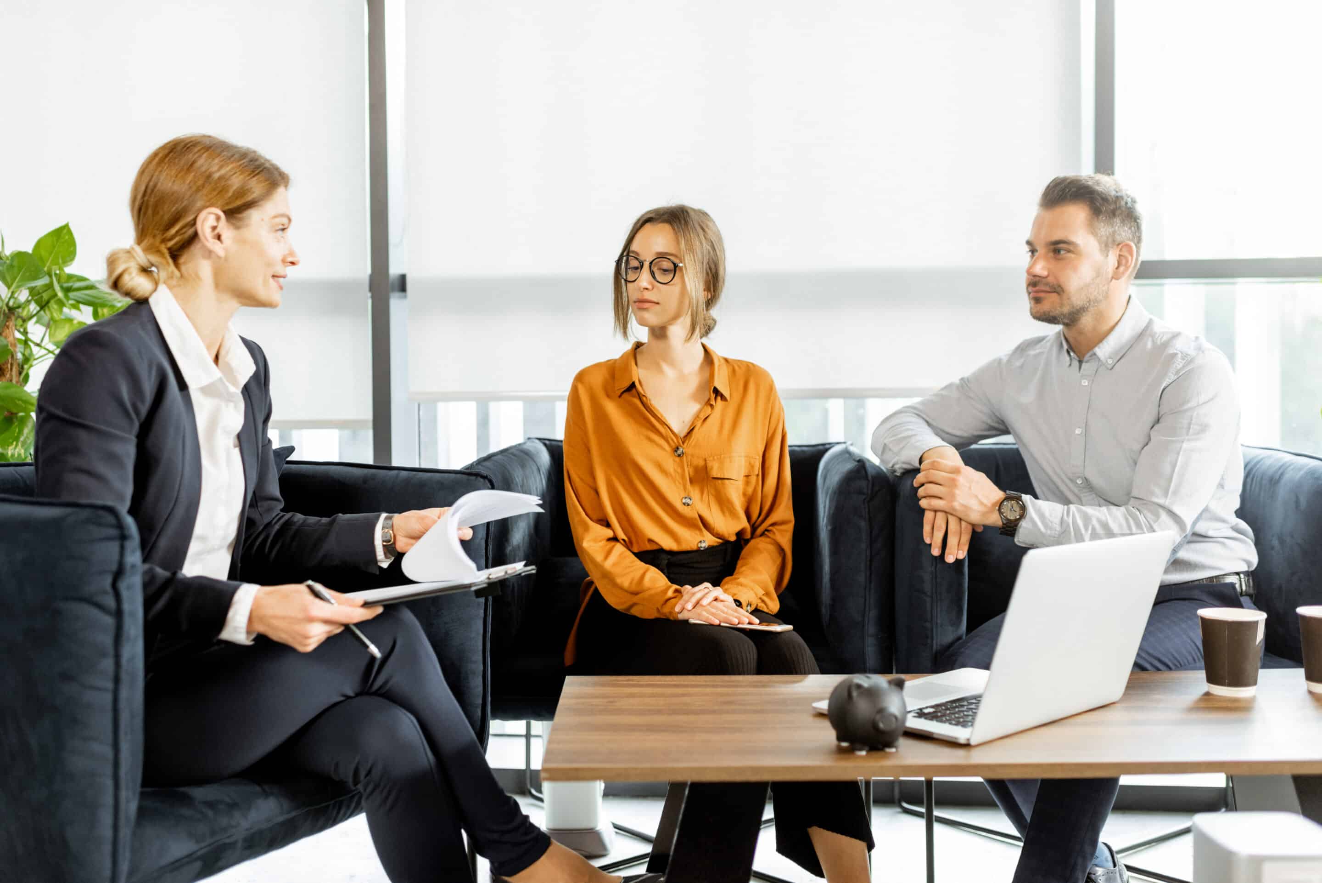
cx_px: 661
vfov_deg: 37.9
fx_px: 1286
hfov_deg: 54.4
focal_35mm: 35
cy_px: 442
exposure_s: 1/160
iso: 500
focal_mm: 35
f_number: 2.2
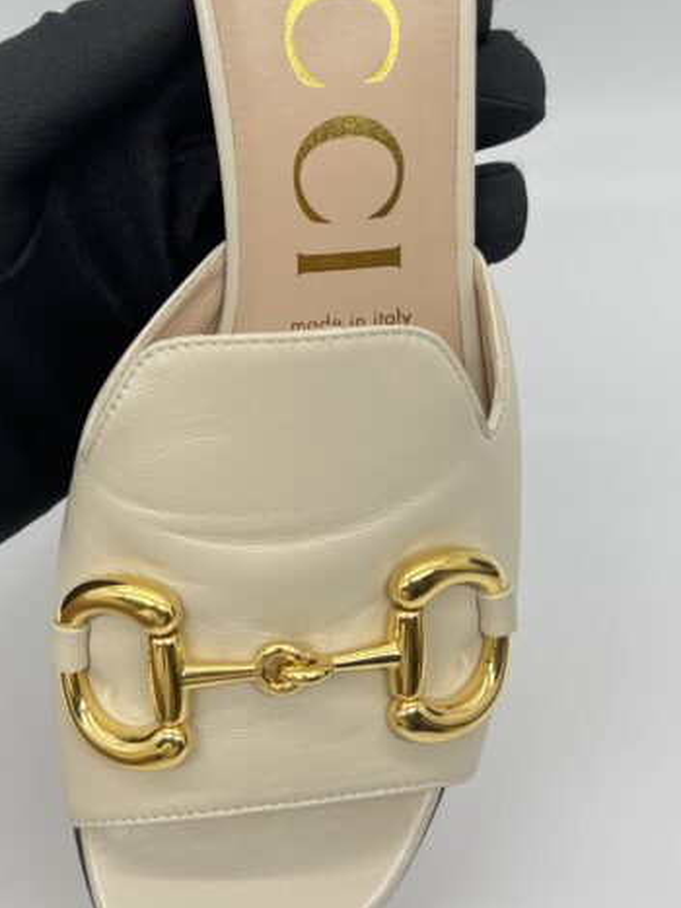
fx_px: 1496
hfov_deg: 25.6
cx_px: 294
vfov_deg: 33.6
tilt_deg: -49.8
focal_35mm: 57
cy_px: 336
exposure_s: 1/117
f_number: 1.5
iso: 32
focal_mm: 5.7
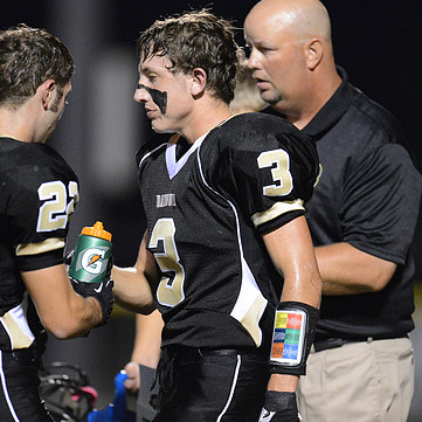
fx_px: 7531
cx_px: 191
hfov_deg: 3.2
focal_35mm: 546
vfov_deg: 3.2
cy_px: 200
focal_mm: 400
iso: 12800
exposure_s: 1/640
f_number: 2.8
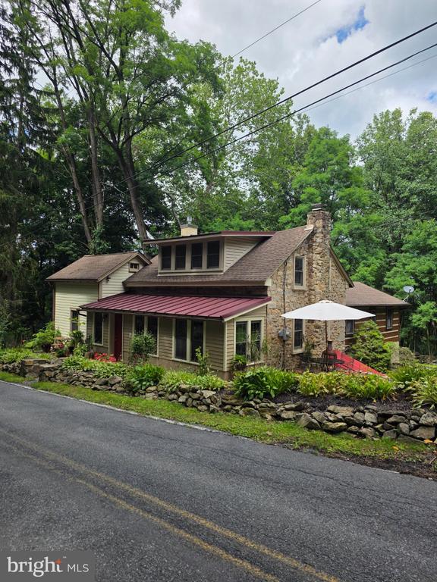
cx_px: 218
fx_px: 387
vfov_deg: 73.9
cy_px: 291
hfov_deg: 58.9
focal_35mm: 23
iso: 80
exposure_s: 1/3418
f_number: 1.7
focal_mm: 6.3
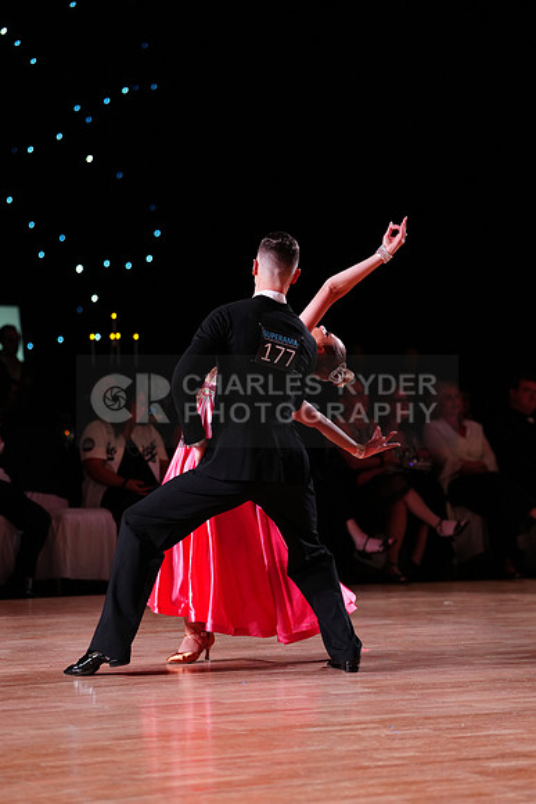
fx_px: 2611
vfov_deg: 17.5
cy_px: 402
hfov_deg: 11.7
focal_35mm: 117
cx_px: 268
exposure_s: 1/400
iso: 1600
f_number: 2.8
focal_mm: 117
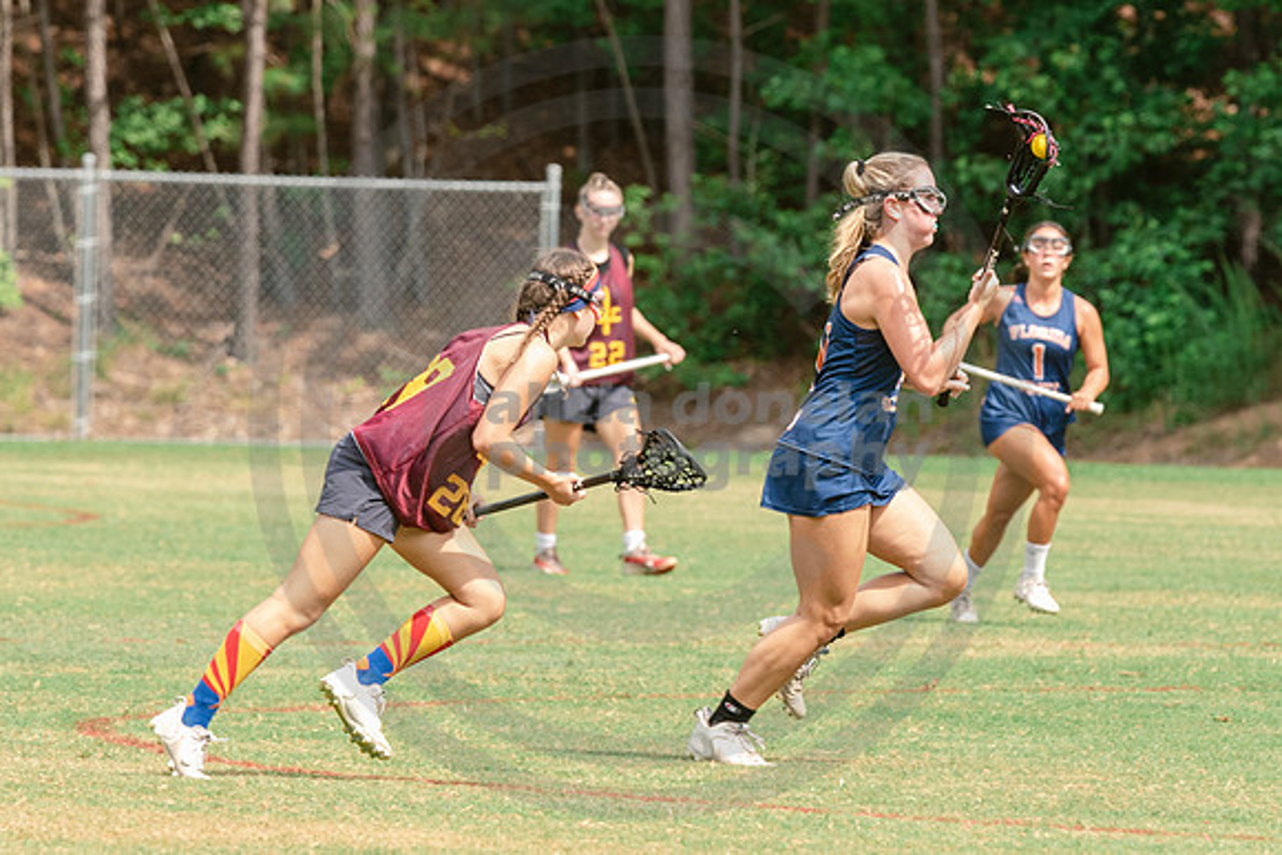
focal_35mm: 461
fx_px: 16413
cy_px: 406
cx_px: 717
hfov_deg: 4.5
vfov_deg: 3.0
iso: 250
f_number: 4.5
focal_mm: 200
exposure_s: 1/1250
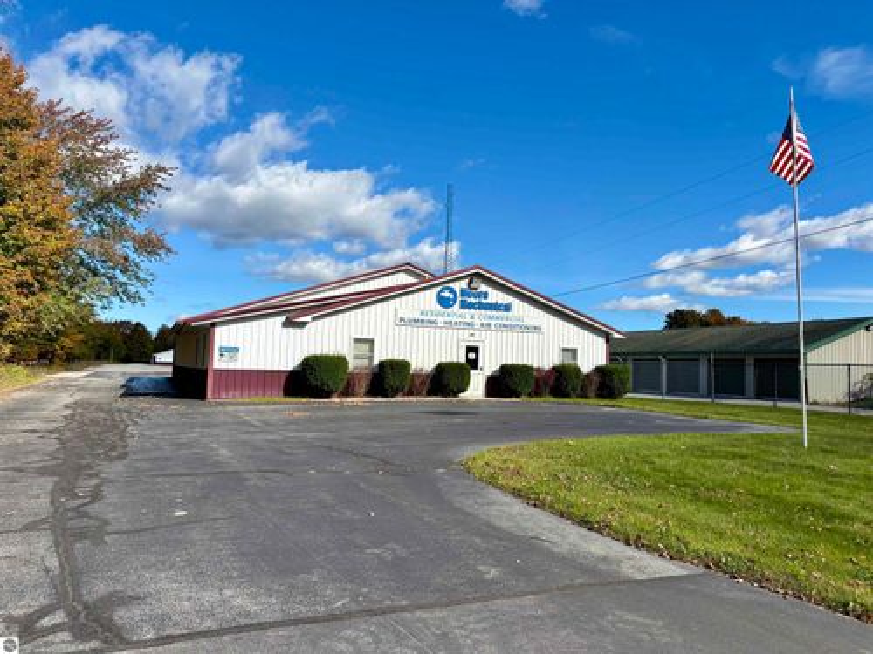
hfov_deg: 67.3
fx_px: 656
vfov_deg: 53.1
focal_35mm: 26
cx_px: 436
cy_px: 327
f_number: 1.6
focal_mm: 5.96
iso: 50
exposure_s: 1/4065
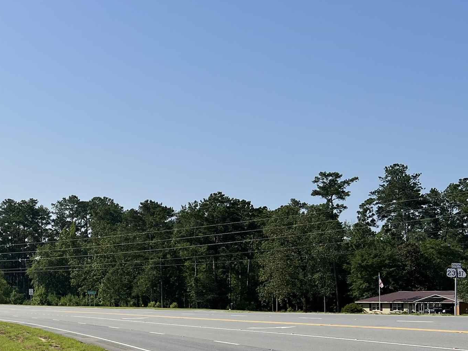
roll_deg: +0.5
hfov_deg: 30.8
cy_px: 259
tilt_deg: +1.5
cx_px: 21
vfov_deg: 24.6
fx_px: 798
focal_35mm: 59
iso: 50
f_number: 1.5
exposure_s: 1/6993
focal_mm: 5.7
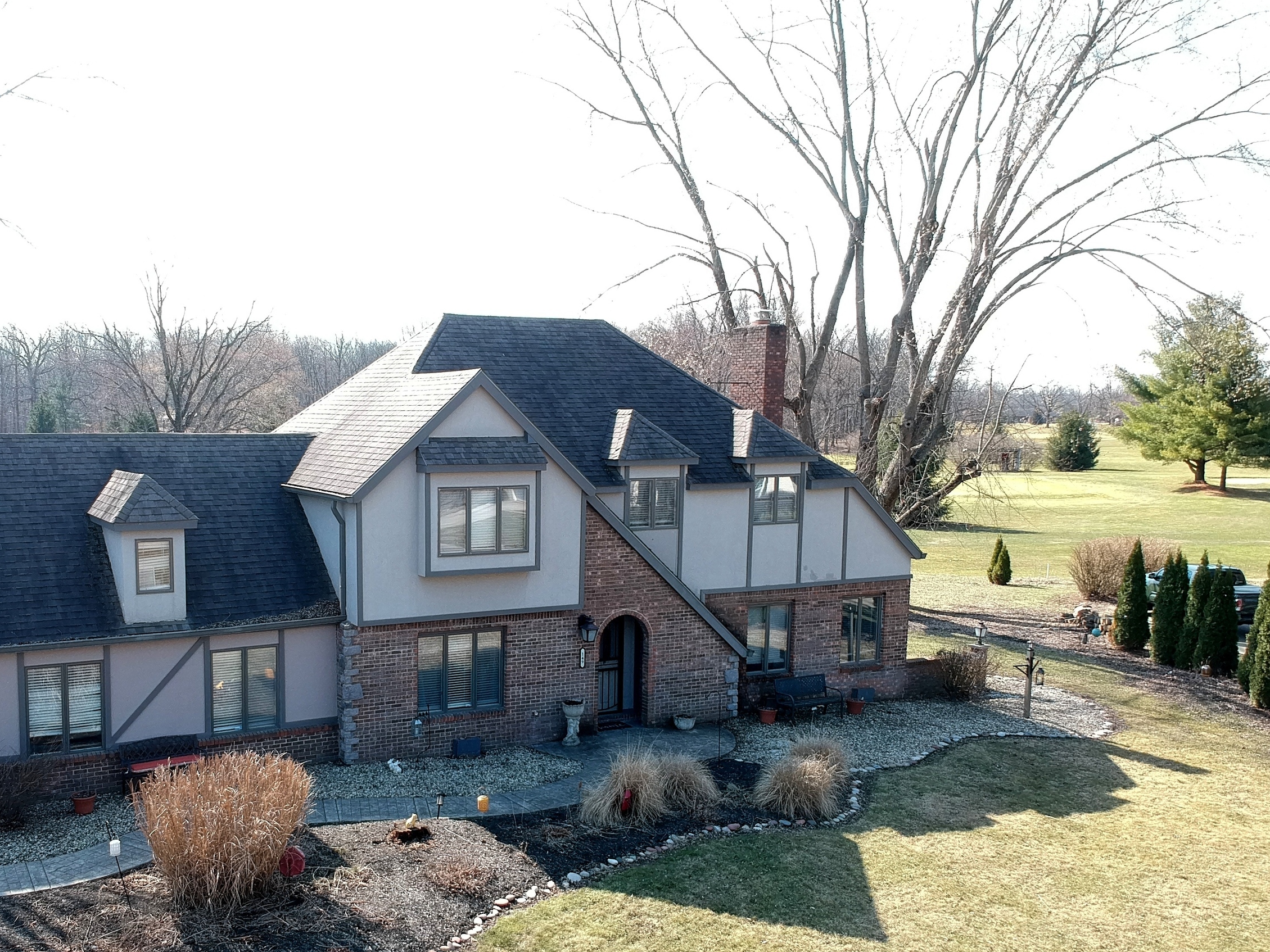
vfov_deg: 41.6
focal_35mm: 34
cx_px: 435
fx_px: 1247
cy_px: 569
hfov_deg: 53.0
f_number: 2.6
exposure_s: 1/240
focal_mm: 4.49
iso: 100
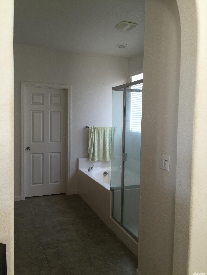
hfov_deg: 48.2
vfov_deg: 61.7
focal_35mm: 29
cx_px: 104
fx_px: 231
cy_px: 138
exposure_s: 1/15
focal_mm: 4.15
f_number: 2.2
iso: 40
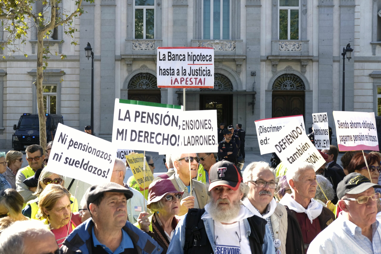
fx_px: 561
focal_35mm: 53
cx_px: 190
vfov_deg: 25.5
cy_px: 127
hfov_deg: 37.5
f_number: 5.6
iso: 100
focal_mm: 35
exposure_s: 1/100
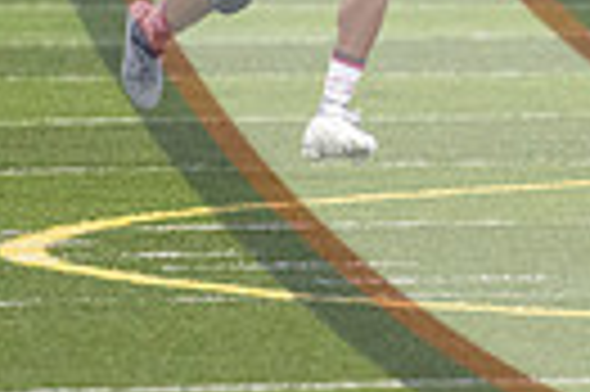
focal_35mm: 1329
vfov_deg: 1.0
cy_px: -295
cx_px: 968
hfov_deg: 1.6
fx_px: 21754
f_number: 2.8
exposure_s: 1/2000
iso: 2200
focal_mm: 200
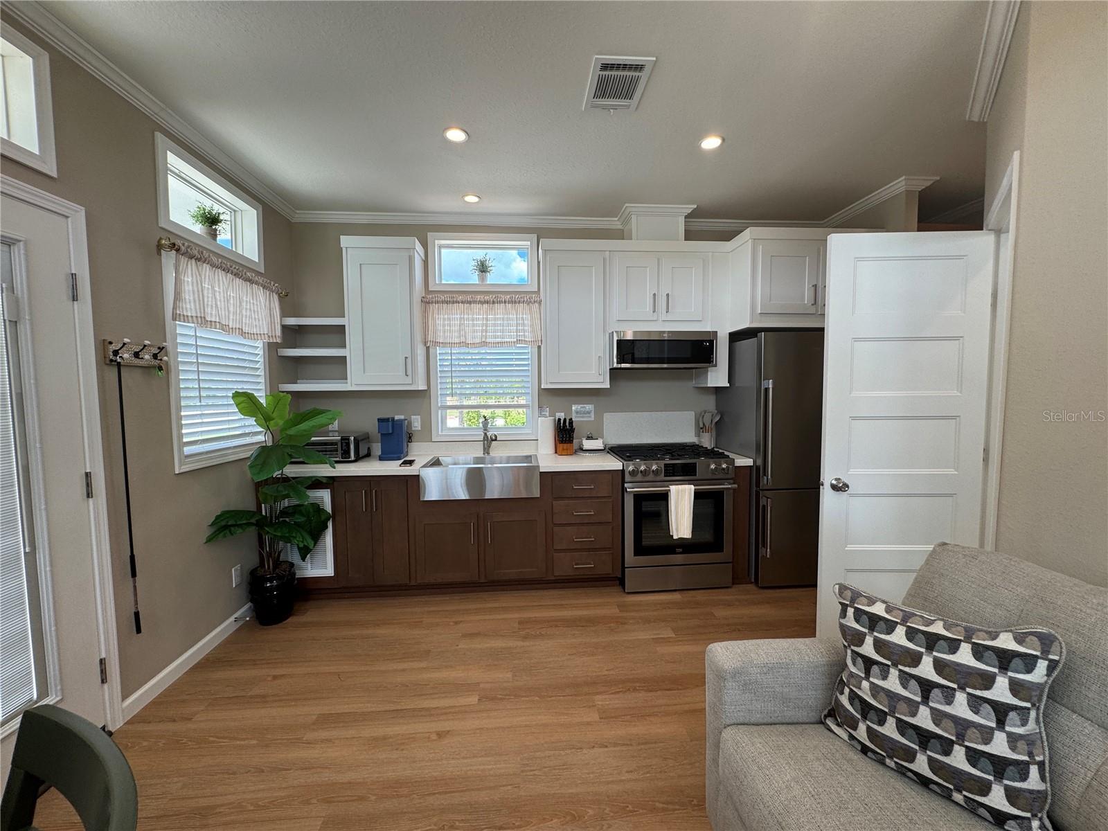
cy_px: 416
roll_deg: +0.2
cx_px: 554
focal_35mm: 14
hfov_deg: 102.1
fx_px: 448
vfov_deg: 85.7
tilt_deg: -3.8
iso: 50
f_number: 2.2
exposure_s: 1/120
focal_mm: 2.22
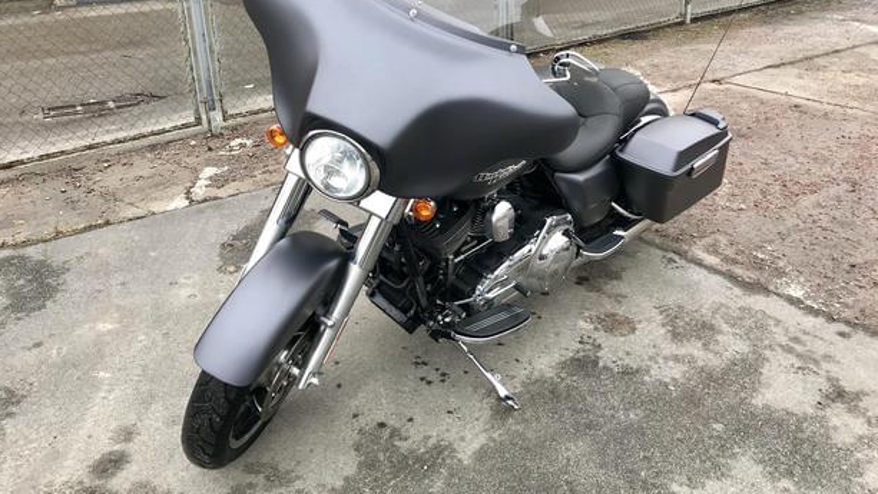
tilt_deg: -22.1
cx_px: 442
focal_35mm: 31
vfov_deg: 37.6
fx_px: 722
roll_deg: +1.5
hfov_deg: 62.6
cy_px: 187
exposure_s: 1/117
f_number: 1.8
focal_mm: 3.99
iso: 20
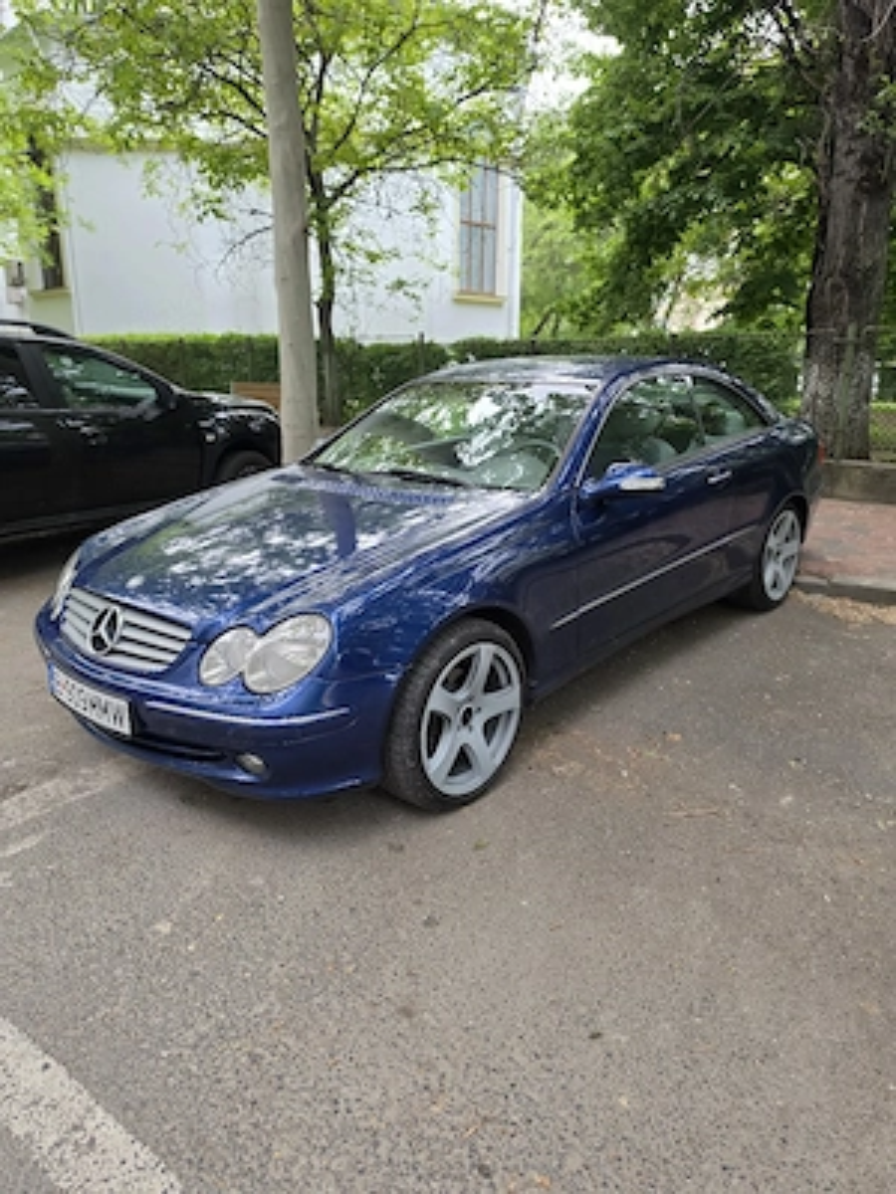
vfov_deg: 73.9
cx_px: 448
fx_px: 794
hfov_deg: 58.9
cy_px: 597
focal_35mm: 23
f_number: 1.4
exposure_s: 1/101
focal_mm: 6.5
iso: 200
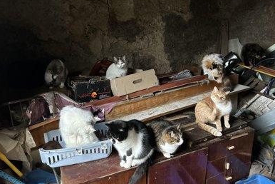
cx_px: 140
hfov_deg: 65.4
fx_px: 214
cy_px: 86
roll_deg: +5.0
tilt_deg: -12.3
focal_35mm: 28
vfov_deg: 46.4
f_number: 1.5
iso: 640
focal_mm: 5.7
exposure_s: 1/40
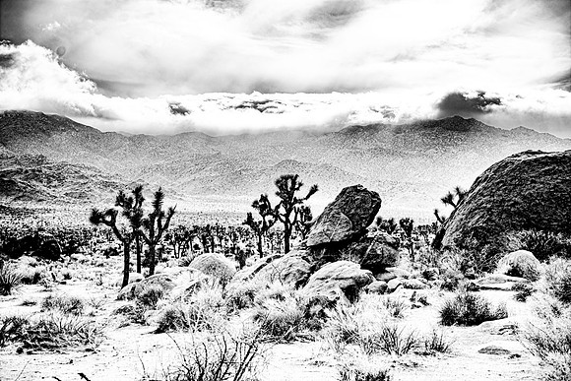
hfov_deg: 36.2
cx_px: 286
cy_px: 190
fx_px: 873
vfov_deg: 24.6
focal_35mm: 55
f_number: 4
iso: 100
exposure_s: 1/1000
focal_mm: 55
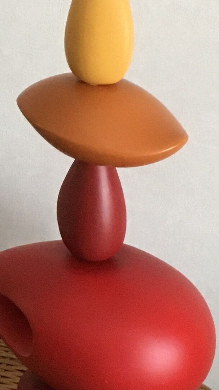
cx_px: -89
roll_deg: +0.3
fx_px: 1219
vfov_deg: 18.2
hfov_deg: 10.0
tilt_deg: -26.1
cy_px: 176
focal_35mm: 118
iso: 200
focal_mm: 4.15
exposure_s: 1/17
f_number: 2.2
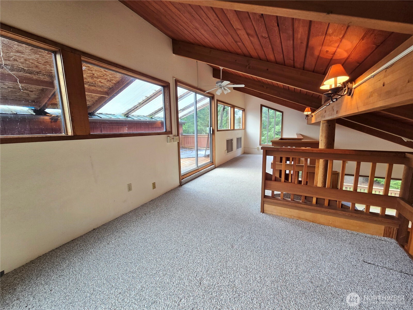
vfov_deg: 89.9
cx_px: 206
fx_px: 155
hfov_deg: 106.2
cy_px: 155
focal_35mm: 13
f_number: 2.2
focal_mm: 2.2
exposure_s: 1/60
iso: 100
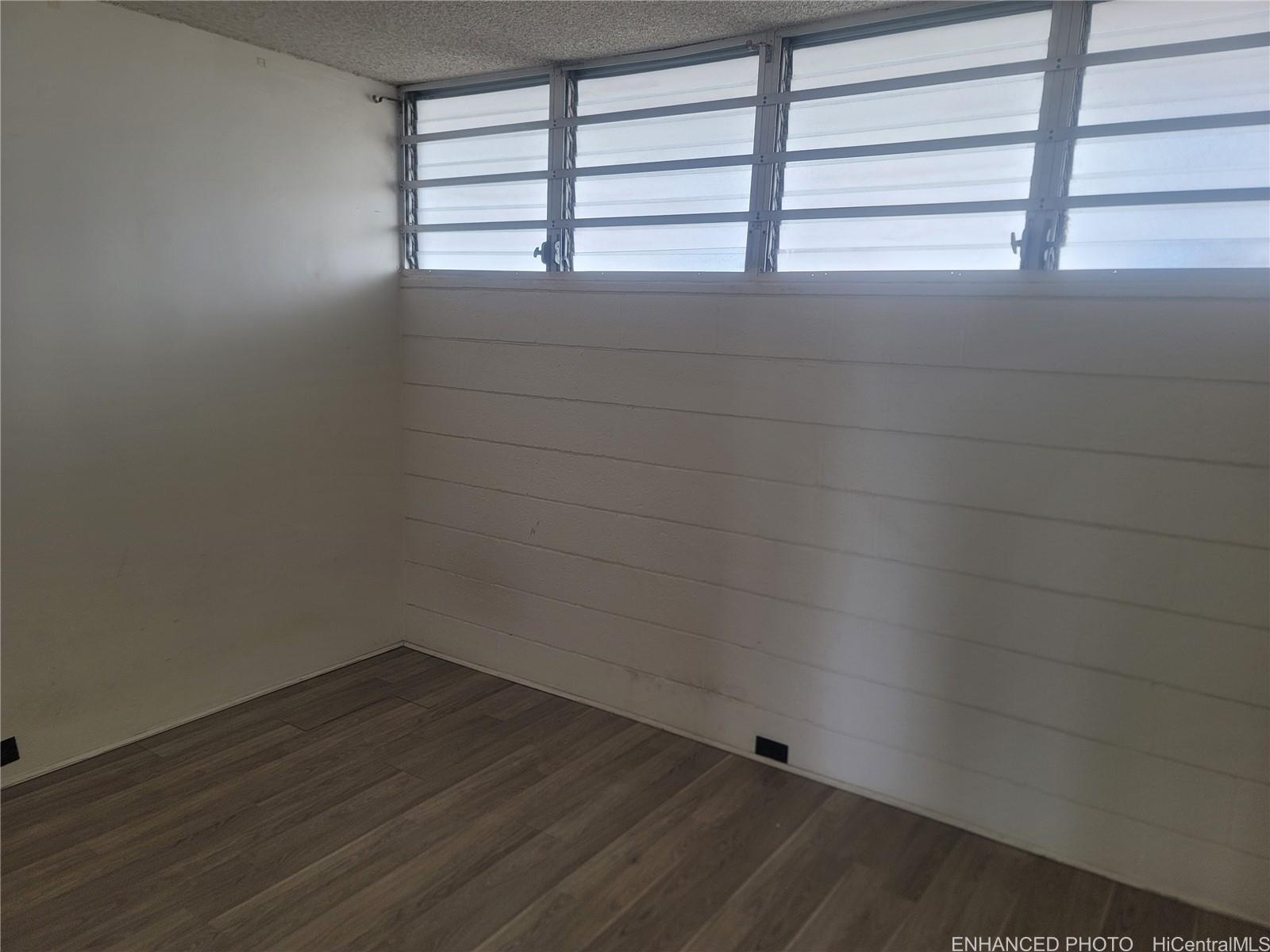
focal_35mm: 25
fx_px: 917
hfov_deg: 69.4
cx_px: 635
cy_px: 476
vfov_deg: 54.9
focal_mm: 7
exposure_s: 1/120
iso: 32
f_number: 1.8
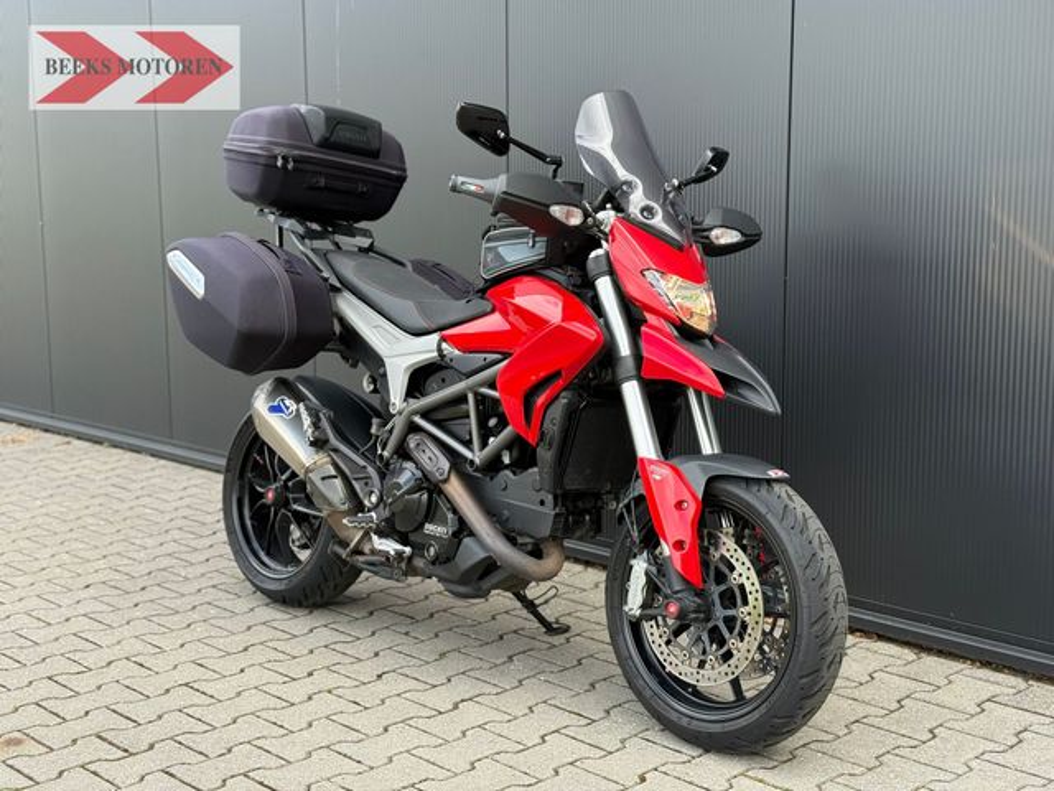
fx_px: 1462
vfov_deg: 30.3
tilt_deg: -8.0
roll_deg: +0.4
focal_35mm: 48
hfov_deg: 39.7
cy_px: 396
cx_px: 527
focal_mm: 6.76
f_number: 1.78
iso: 80
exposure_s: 1/592
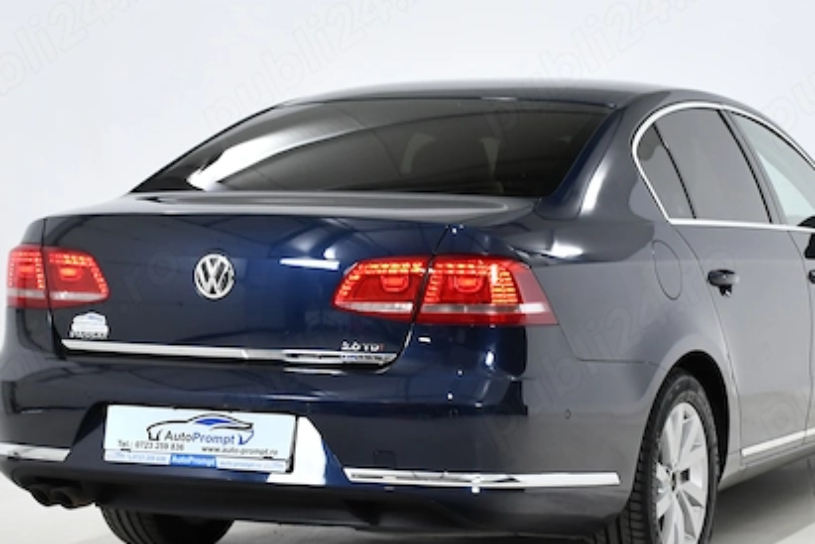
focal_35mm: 76
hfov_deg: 26.6
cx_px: 468
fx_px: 1720
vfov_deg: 17.9
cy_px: 316
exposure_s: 1/15
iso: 800
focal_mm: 35
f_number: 4.5
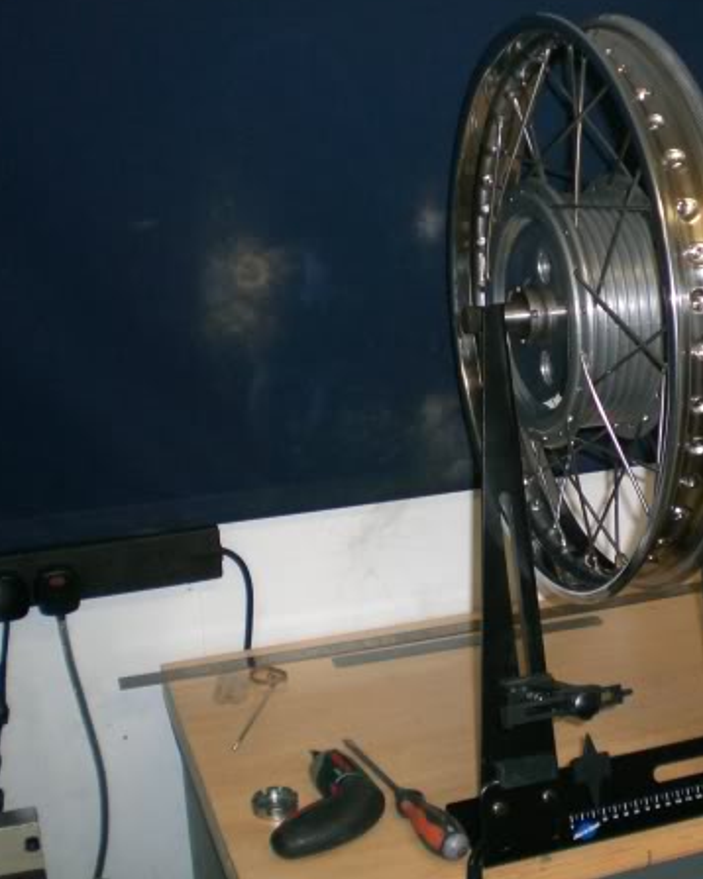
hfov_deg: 27.9
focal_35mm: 53
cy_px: 410
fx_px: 1379
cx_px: 583
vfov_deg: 35.4
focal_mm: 6.3
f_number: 3.1
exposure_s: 1/60
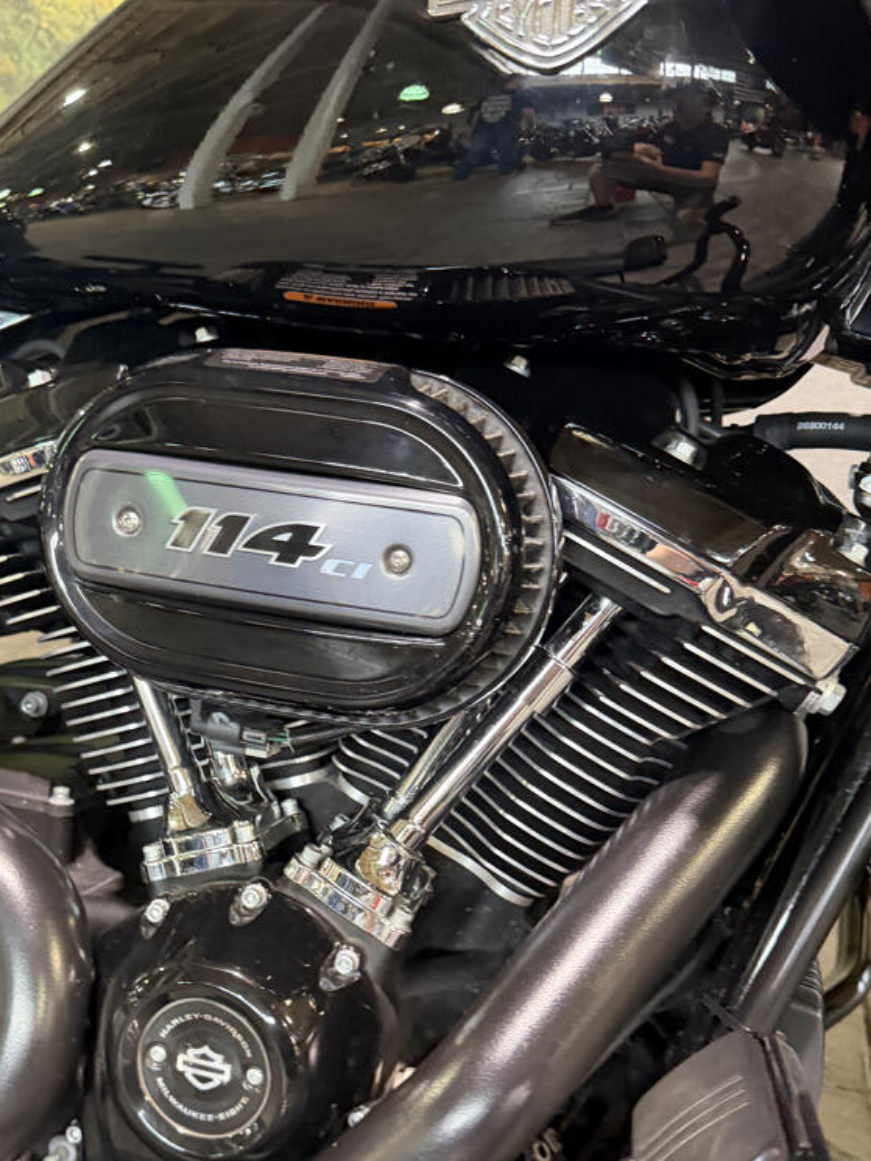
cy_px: 714
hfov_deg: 42.6
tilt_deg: -18.8
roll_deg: +0.6
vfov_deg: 54.8
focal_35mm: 33
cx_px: 327
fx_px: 1107
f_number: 1.78
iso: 640
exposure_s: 1/60
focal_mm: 6.76
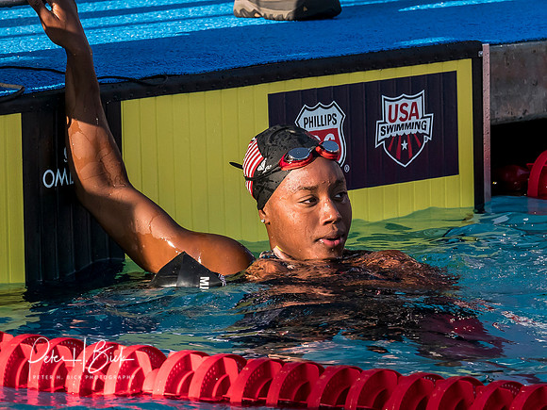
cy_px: 288
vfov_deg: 2.5
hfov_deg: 3.4
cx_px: 314
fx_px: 9291
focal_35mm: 588
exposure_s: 1/1250
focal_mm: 150
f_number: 5.6
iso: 640
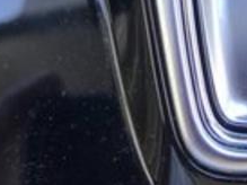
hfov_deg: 15.0
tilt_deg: -61.8
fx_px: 934
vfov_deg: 10.4
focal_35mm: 131
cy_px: -192
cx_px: 201
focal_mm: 3.99
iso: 25
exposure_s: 1/60
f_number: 1.8
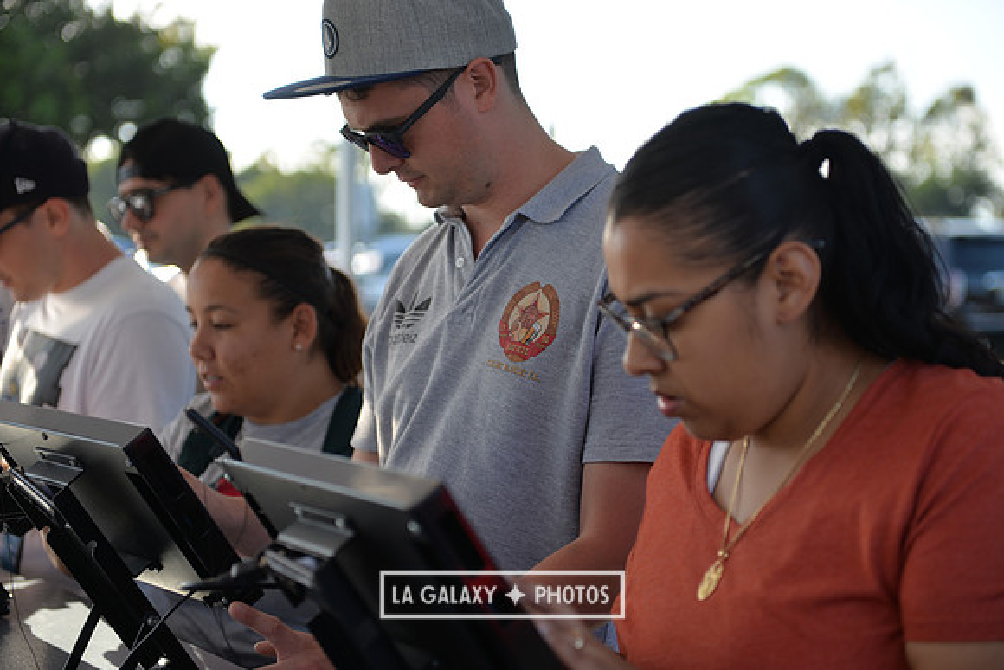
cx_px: 502
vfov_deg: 19.5
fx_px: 1953
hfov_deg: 28.8
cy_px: 335
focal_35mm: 70
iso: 100
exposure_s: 1/500
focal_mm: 70
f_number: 2.8
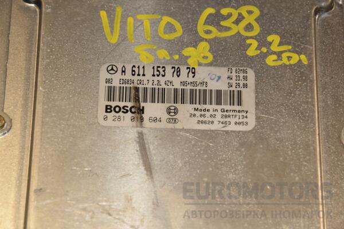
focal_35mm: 158
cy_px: 114
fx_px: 1505
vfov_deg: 8.7
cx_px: 172
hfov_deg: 13.0
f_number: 9
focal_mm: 105
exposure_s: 1/200
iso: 800
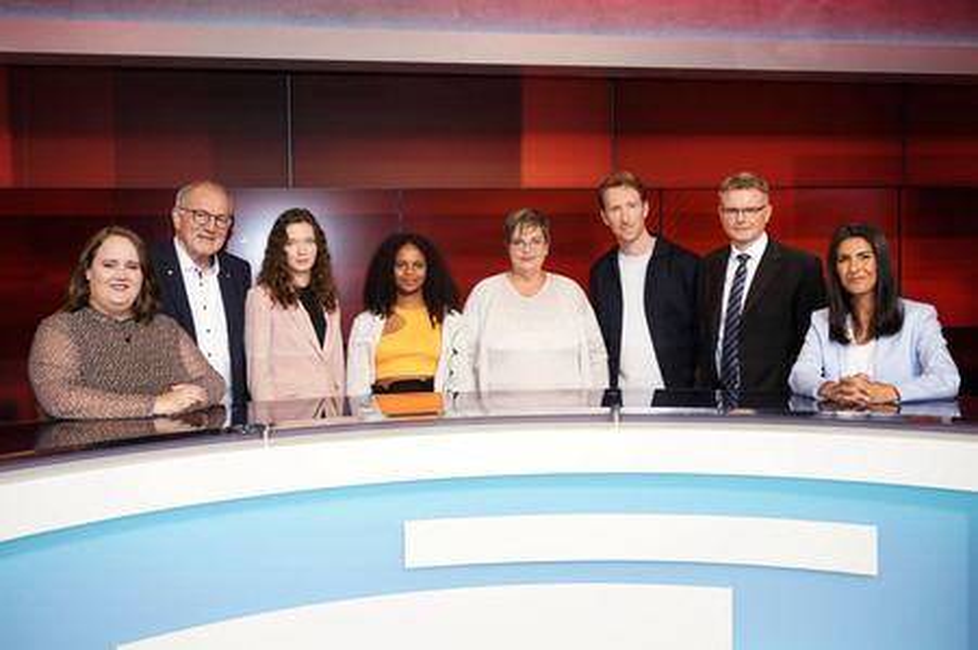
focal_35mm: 35
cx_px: 489
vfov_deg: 37.8
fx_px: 950
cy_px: 325
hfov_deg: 54.5
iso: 2000
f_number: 5
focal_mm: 35
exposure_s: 1/160
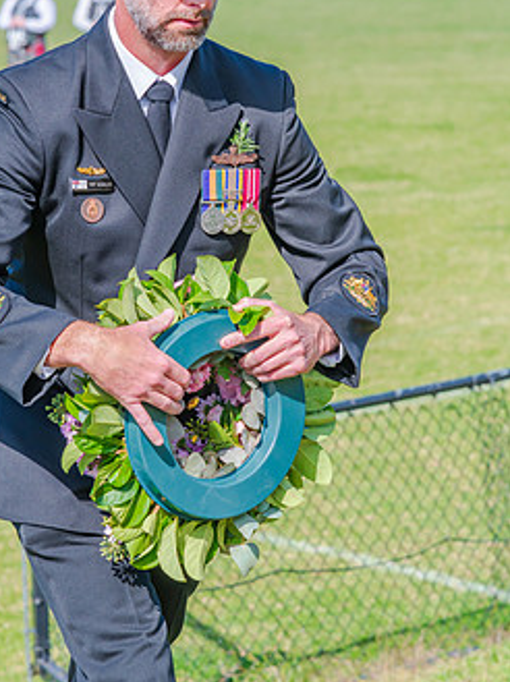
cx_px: 201
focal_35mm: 158
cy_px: 220
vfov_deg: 12.5
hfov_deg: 9.4
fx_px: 3110
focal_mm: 120
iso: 400
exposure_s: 1/640
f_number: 7.1
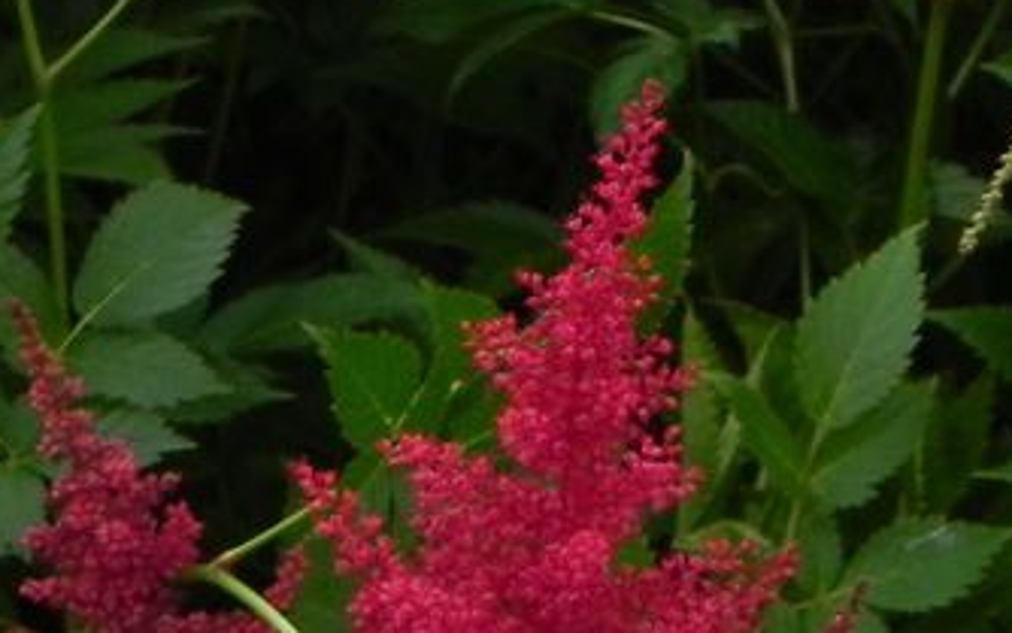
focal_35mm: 488
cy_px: 1024
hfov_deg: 4.3
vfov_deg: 2.7
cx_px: -456
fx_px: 13464
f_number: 5.6
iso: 160
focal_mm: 25.7
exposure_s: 1/125
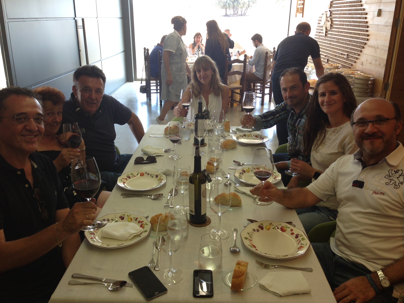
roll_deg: -0.6
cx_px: 202
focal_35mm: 33
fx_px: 385
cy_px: 152
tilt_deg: -19.7
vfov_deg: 42.9
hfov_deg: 55.4
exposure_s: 1/60
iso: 50
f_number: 2.4
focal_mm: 4.12
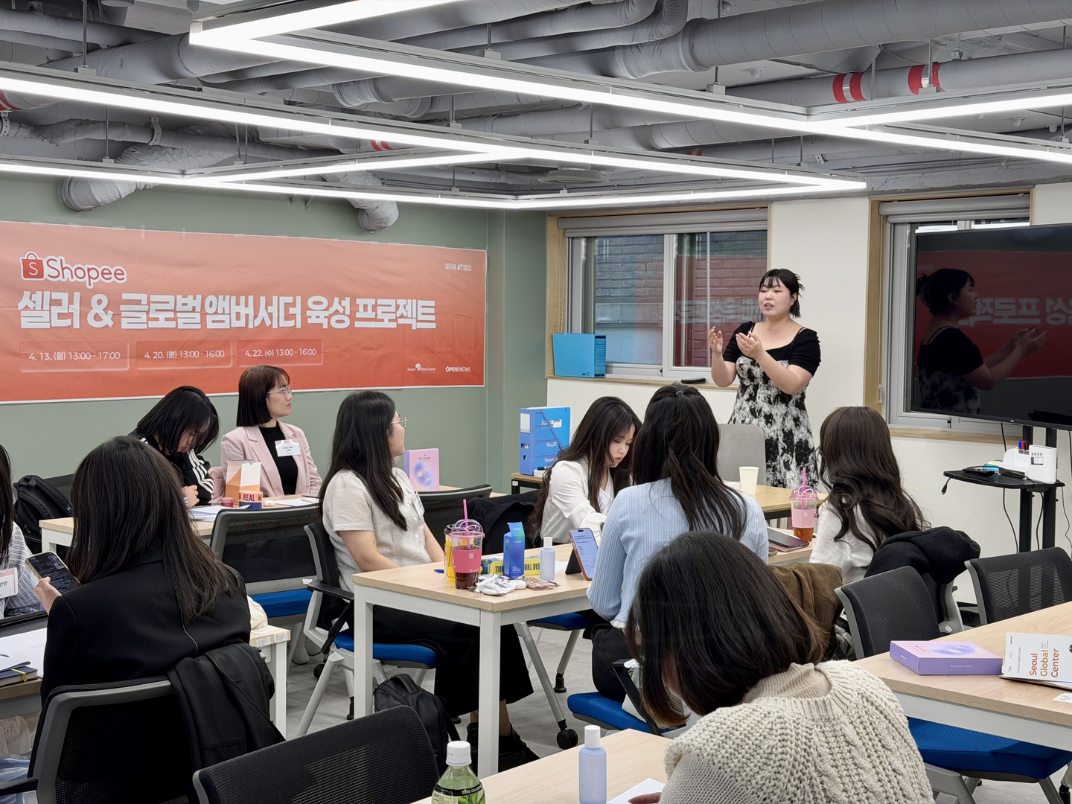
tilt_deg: -4.1
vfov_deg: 30.3
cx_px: 536
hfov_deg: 39.7
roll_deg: -0.4
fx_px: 1486
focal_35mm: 48
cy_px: 402
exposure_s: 1/190
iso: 64
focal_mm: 6.76
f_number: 1.78
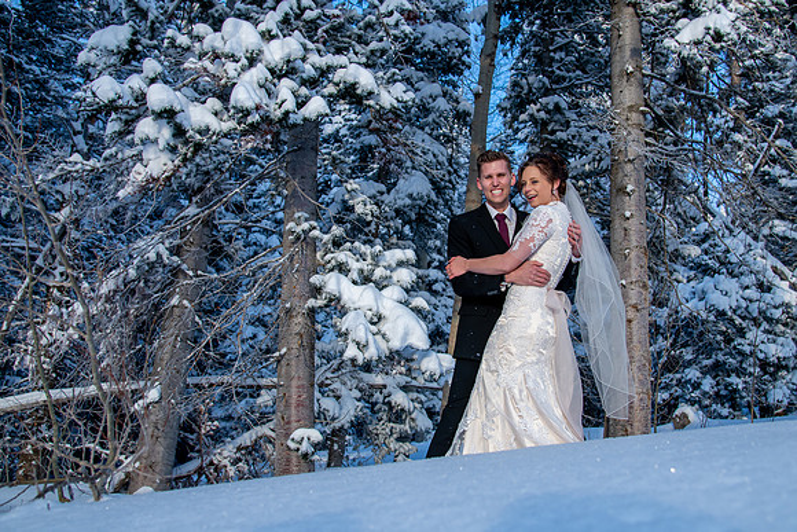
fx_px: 700
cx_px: 419
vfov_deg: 41.6
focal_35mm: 32
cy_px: 250
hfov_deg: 59.2
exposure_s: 1/320
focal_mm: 24
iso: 320
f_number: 5
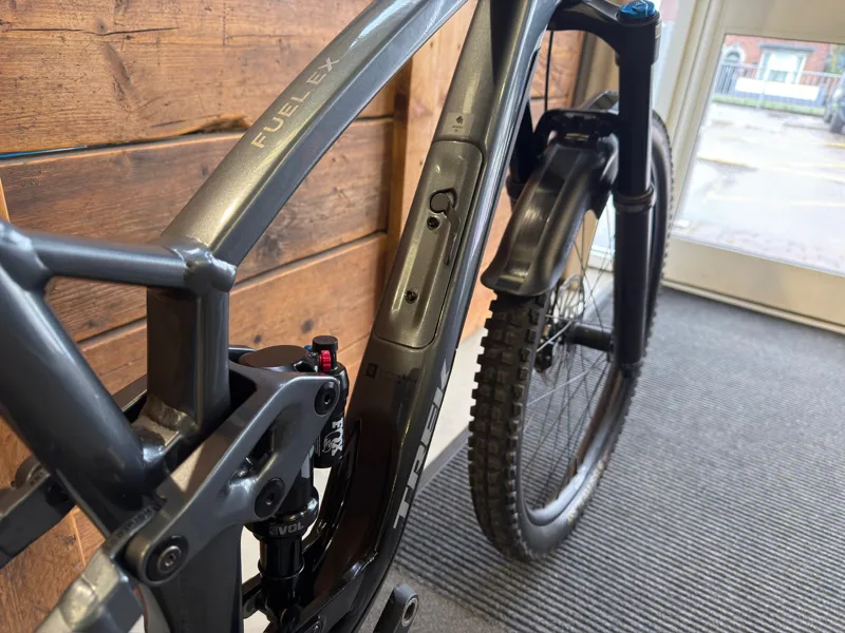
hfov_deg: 71.6
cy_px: 316
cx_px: 422
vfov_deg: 56.8
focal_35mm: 24
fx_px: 586
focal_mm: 6.76
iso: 200
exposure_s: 1/50
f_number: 1.78
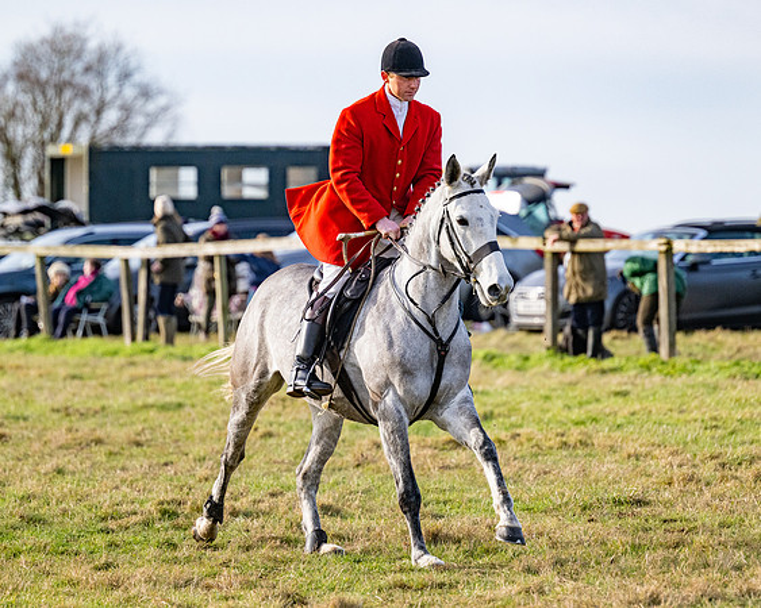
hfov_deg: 8.0
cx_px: 374
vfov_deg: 6.4
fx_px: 5438
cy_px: 300
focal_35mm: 242
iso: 800
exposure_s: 1/5000
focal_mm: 195
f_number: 4
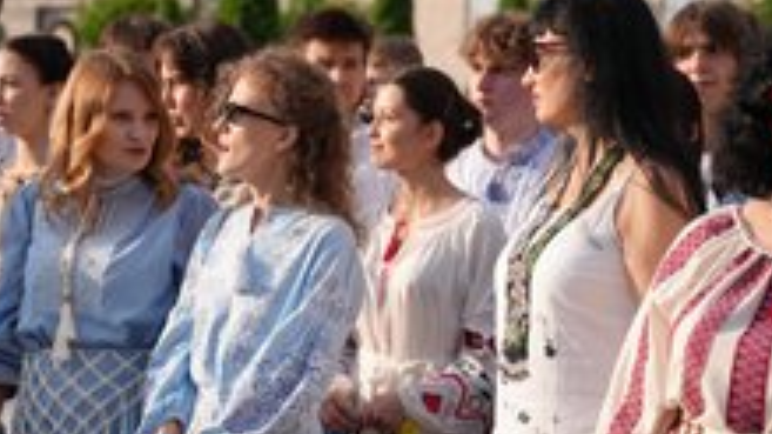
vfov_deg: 9.0
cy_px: 326
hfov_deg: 16.0
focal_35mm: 134
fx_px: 2742
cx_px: 342
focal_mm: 70
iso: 80
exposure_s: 1/250
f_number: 4
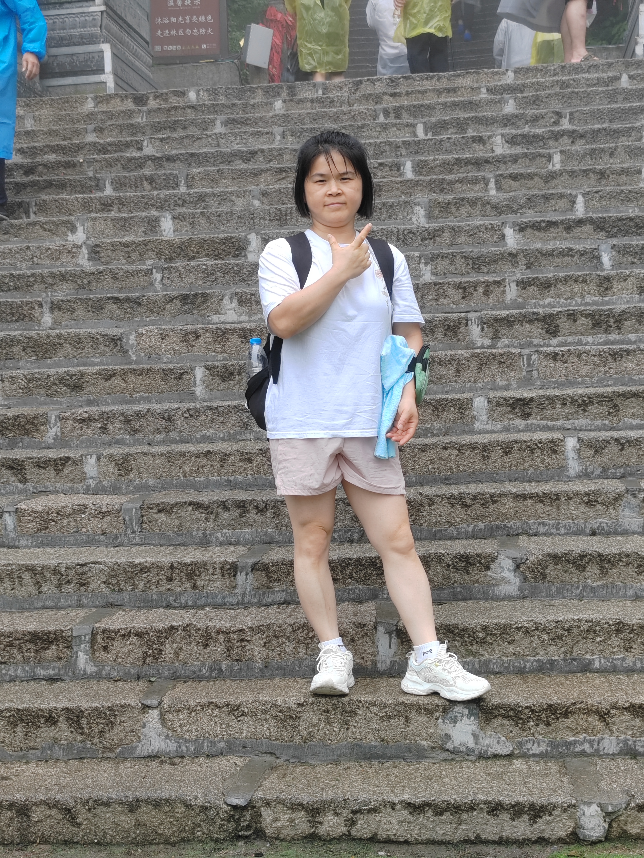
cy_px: 429
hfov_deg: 27.0
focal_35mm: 54
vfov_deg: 35.5
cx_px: 322
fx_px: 1339
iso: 100
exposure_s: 1/100
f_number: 1.8
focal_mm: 6.14
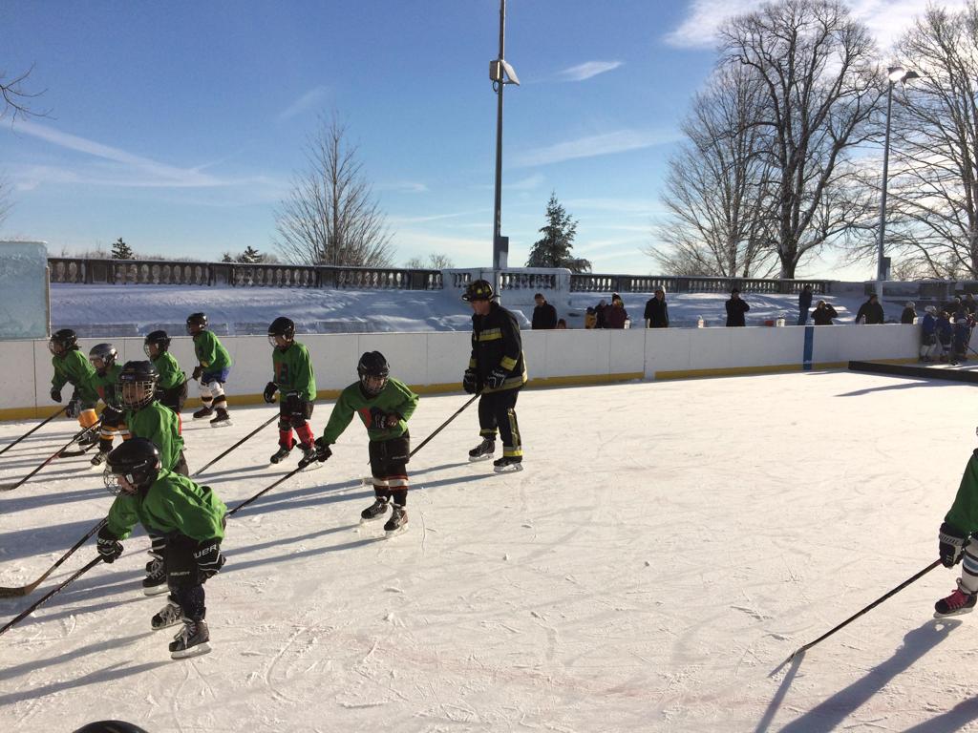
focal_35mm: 29
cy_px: 366
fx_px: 819
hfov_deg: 61.7
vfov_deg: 48.2
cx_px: 489
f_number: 2.2
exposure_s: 1/3731
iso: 32
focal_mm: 4.15
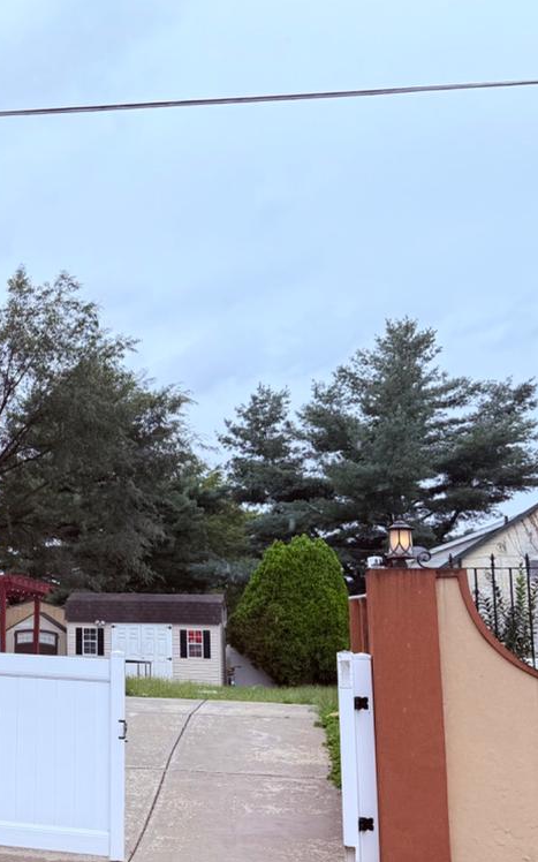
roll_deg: -0.8
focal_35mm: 49
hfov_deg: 23.6
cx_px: -142
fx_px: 1150
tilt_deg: +8.6
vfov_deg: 41.0
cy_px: 491
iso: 80
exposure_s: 1/920
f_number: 1.78
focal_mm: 6.76
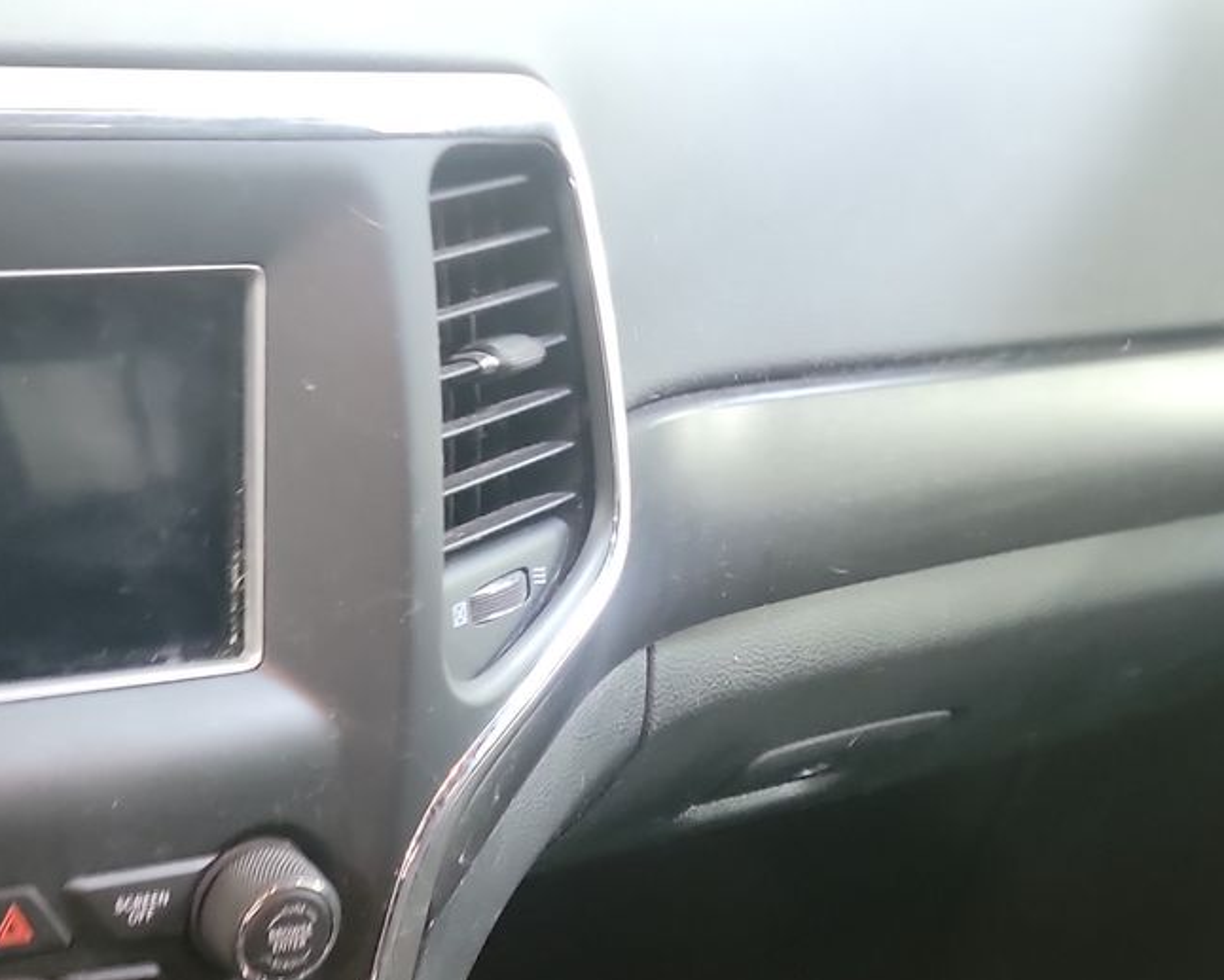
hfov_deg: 31.4
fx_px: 2101
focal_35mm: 58
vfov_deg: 24.4
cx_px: 203
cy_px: 1099
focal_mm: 6.7
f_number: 1.8
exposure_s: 1/14
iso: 1203
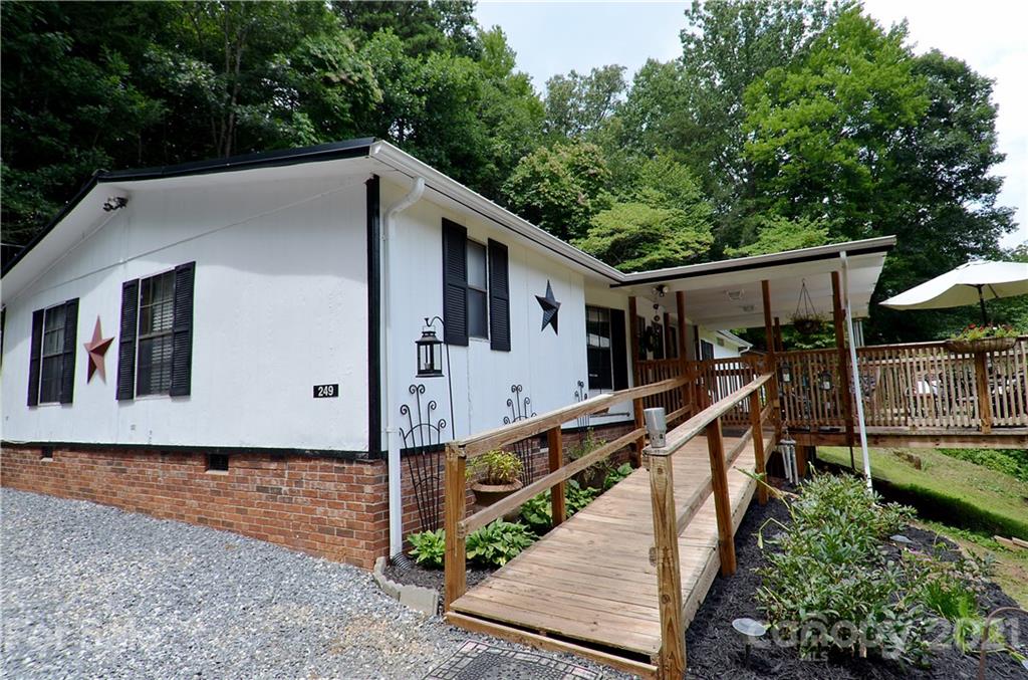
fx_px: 513
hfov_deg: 90.2
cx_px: 514
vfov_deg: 67.1
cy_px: 340
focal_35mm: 18
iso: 160
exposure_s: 1/250
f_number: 8
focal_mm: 12
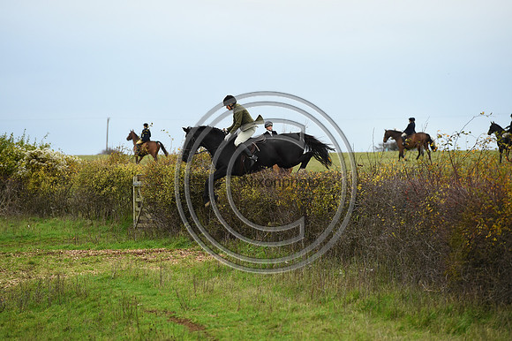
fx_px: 2843
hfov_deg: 10.3
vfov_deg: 6.9
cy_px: 170
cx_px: 256
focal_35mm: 200
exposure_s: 1/1000
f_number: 5
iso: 1800
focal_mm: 200
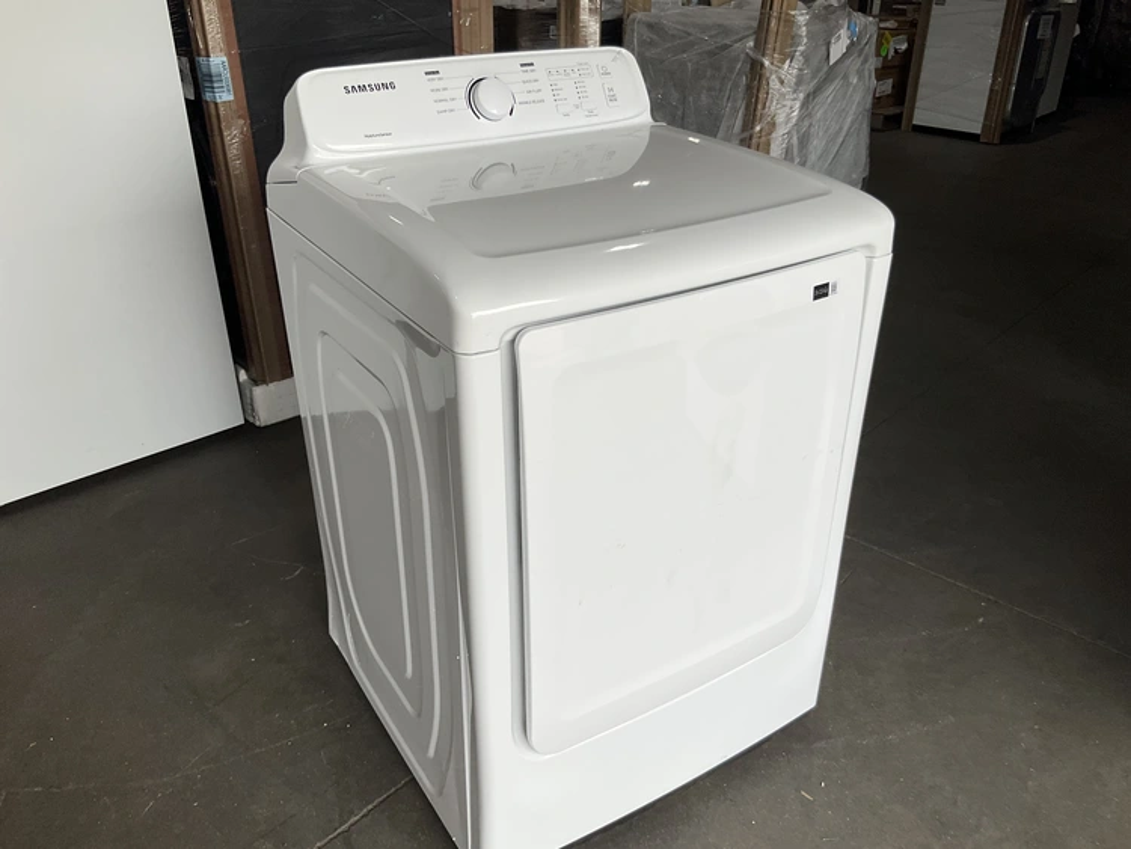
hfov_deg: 61.6
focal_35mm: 29
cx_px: 566
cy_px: 424
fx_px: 948
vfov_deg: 48.3
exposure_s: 1/422
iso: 25
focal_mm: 3
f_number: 1.8
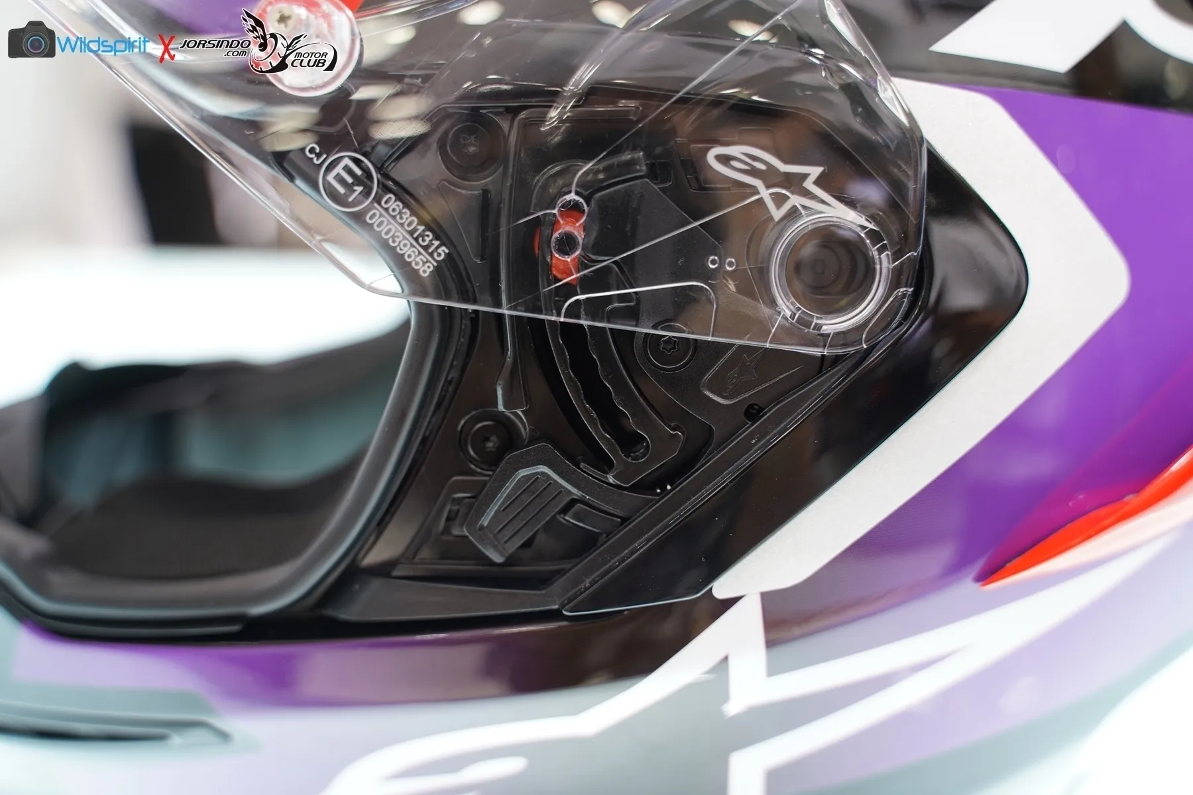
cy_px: 398
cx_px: 596
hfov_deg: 60.3
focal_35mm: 31
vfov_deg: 42.3
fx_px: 1027
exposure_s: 1/80
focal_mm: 31
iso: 400
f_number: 3.5
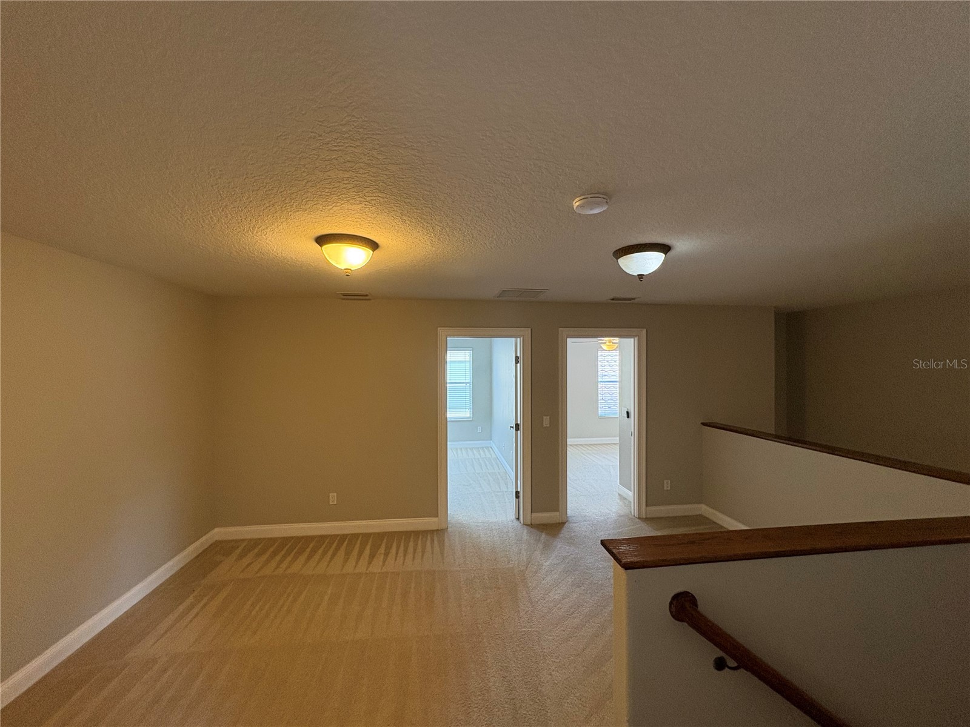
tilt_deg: +0.0
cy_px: 364
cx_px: 485
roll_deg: +0.9
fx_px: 392
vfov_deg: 85.7
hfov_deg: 102.1
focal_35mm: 14
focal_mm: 2.22
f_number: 2.2
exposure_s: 1/60
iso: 200
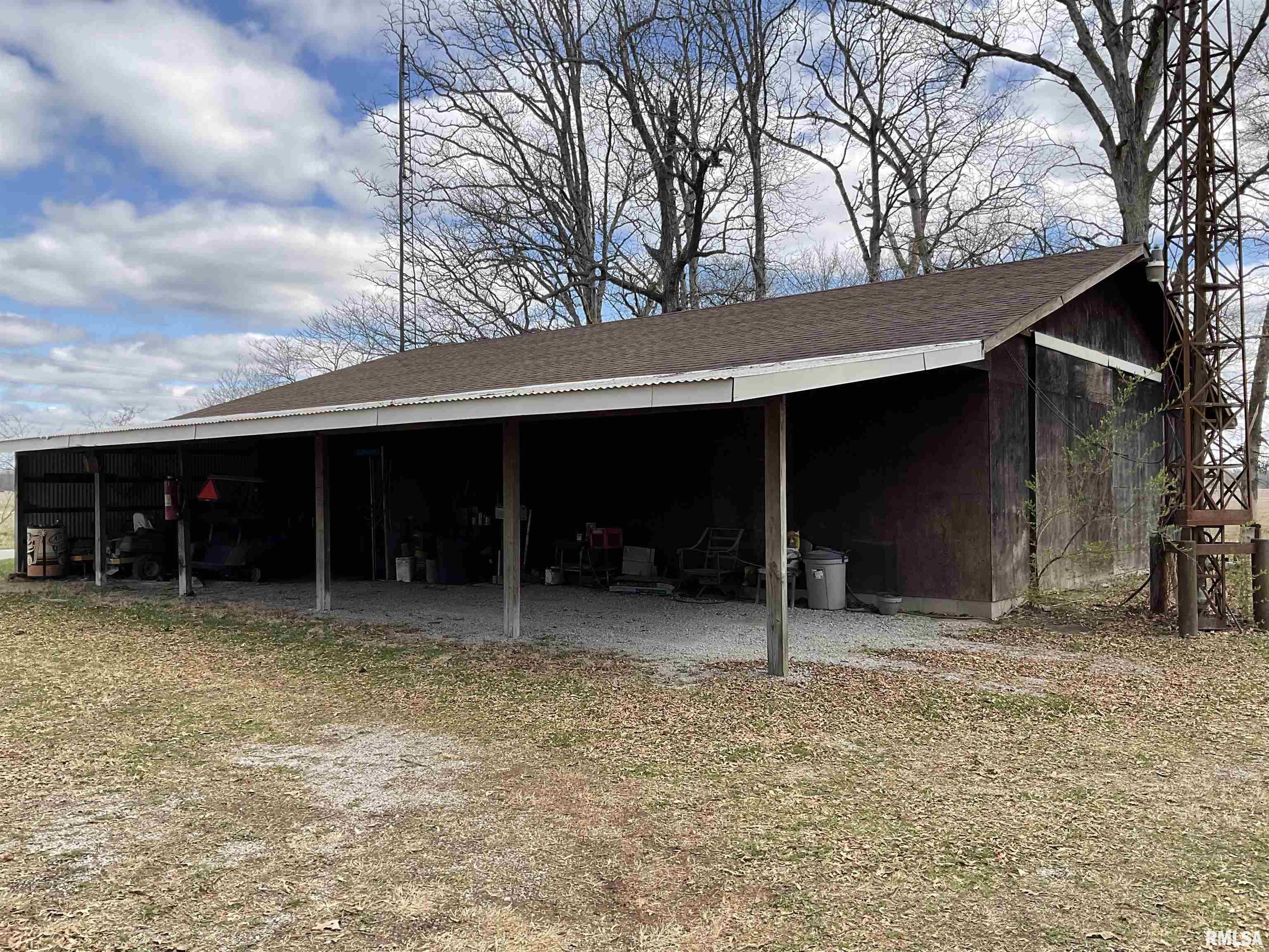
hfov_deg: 61.7
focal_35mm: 29
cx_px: 634
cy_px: 476
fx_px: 1063
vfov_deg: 48.2
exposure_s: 1/1144
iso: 16
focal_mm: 3
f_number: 1.8
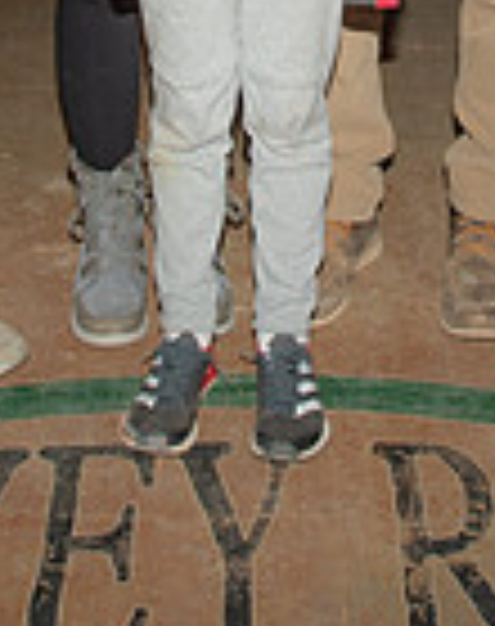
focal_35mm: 101
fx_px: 1862
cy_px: -303
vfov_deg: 17.3
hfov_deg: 15.1
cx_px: 361
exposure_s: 1/200
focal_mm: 19
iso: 500
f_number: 3.5
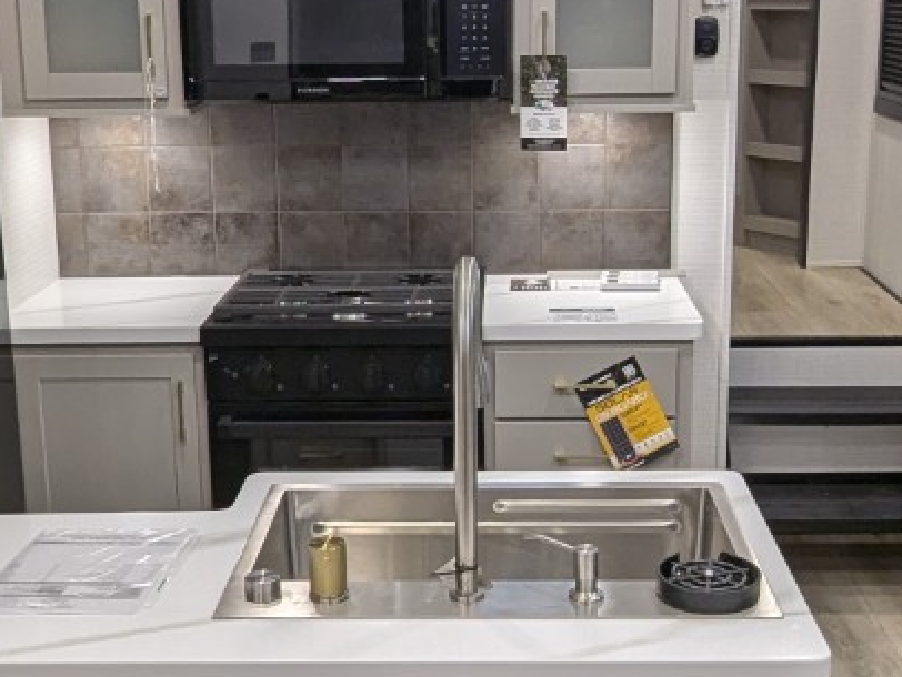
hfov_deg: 34.9
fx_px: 1434
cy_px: 315
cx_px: 459
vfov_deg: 26.6
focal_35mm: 55
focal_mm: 2.35
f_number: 2.2
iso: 131
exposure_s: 1/58.7
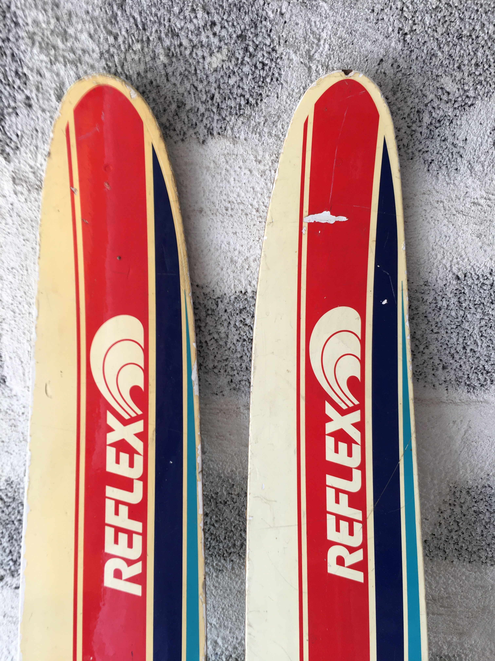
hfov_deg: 48.2
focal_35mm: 29
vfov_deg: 61.7
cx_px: 248
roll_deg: -0.6
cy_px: 330
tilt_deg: -12.4
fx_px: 553
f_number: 2.2
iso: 32
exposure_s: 1/50
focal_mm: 4.15
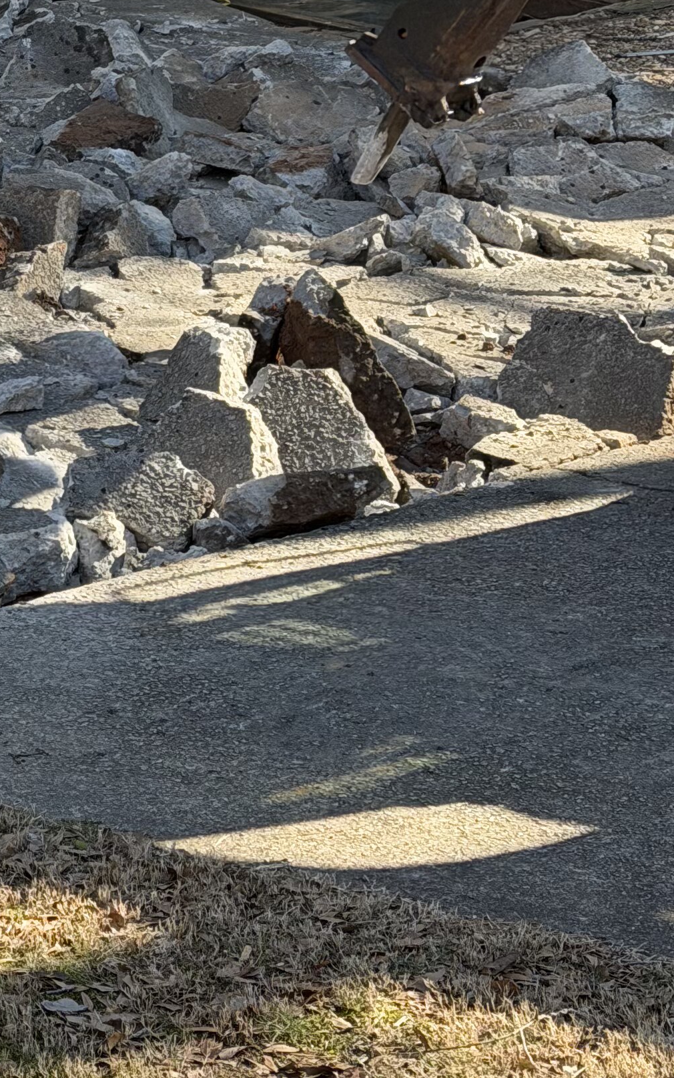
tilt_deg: -10.4
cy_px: 71
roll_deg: -1.2
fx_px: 3731
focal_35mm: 127
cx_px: -78
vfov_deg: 16.2
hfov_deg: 10.2
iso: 80
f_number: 1.78
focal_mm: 6.76
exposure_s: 1/906
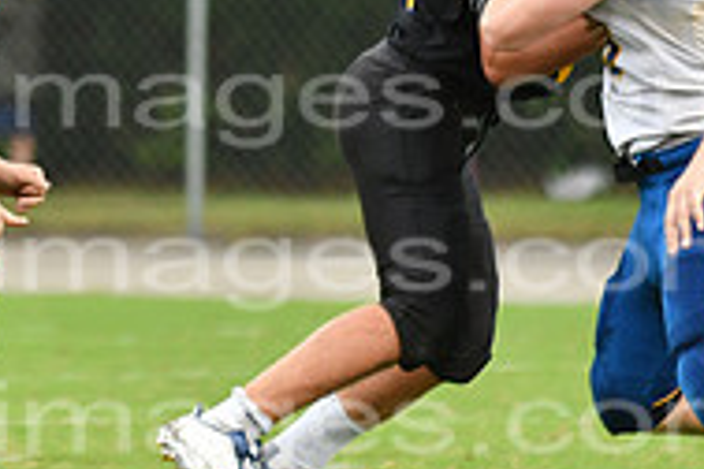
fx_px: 12593
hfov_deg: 3.2
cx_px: -74
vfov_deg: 2.1
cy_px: 20
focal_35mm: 644
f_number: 3.5
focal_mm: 140
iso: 800
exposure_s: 1/2000
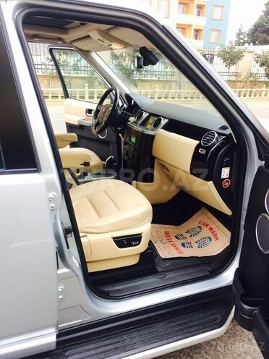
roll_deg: -1.5
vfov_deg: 61.7
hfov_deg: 48.2
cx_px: 134
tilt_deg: -21.7
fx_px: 300
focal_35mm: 29
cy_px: 180
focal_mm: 4.15
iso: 100
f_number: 2.2
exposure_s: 1/33
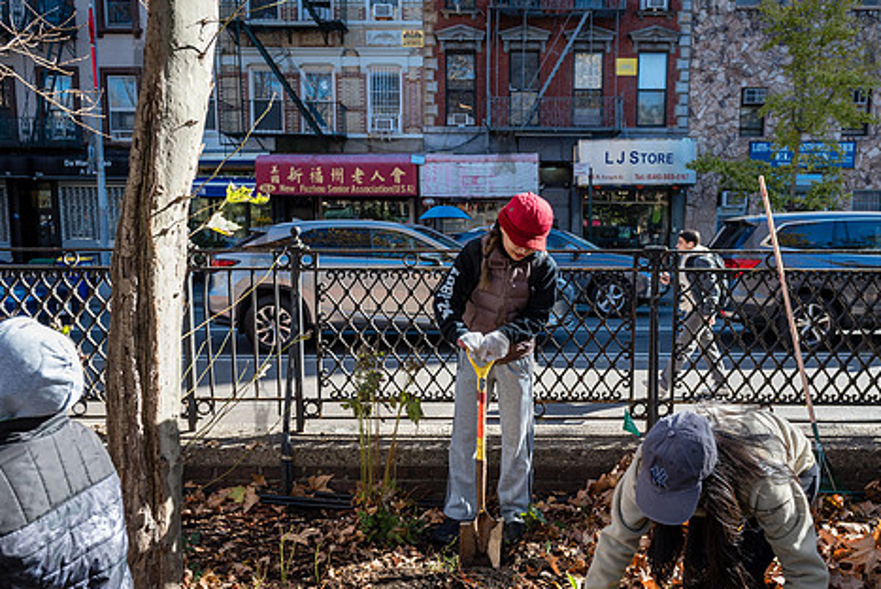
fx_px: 735
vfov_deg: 43.6
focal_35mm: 30
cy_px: 324
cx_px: 504
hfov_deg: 61.6
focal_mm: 24
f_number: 4
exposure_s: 1/160
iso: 100
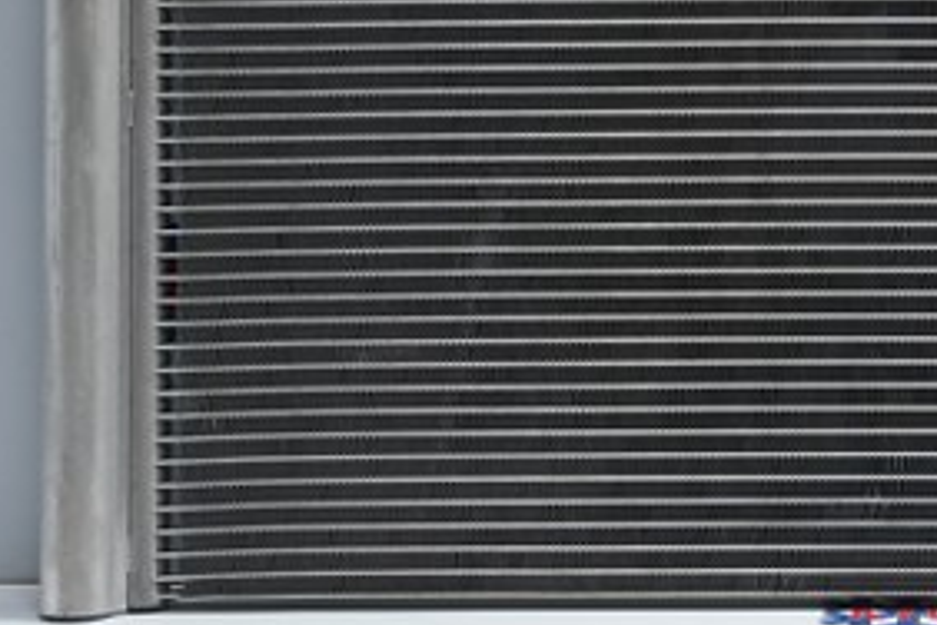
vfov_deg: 16.3
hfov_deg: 23.6
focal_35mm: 83
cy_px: 126
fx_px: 2160
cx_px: 900
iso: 400
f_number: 4.5
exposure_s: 1/40
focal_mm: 26
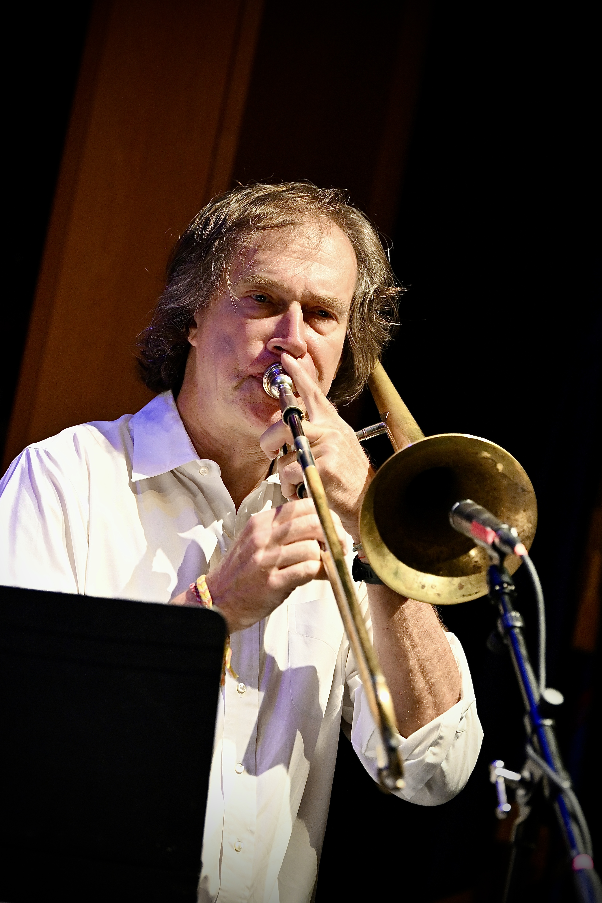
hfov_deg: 9.1
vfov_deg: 13.7
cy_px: 452
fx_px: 3762
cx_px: 301
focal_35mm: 150
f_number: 2.8
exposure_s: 1/160
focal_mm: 150
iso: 2000
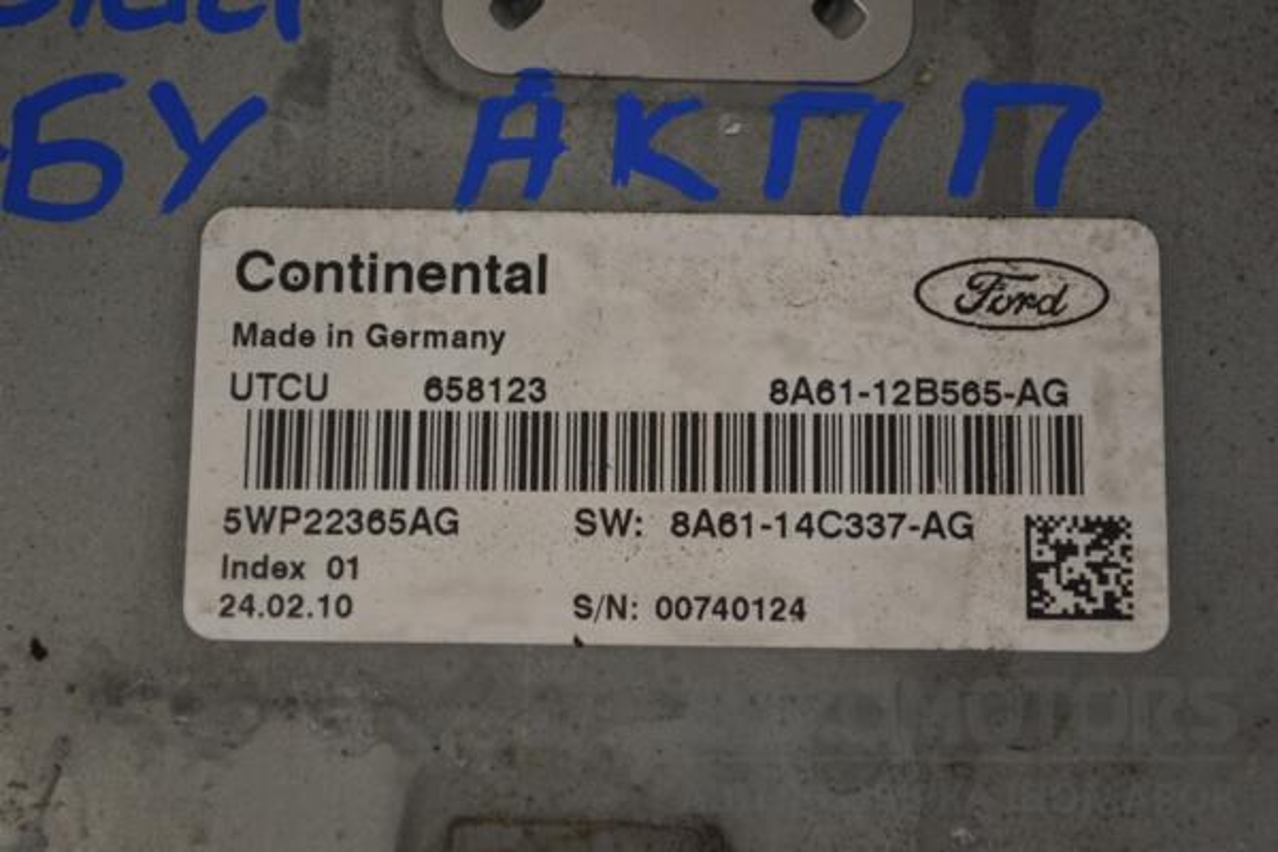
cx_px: 639
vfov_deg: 17.5
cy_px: 426
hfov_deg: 26.0
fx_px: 2769
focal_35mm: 78
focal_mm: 52
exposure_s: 1/125
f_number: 5.6
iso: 180
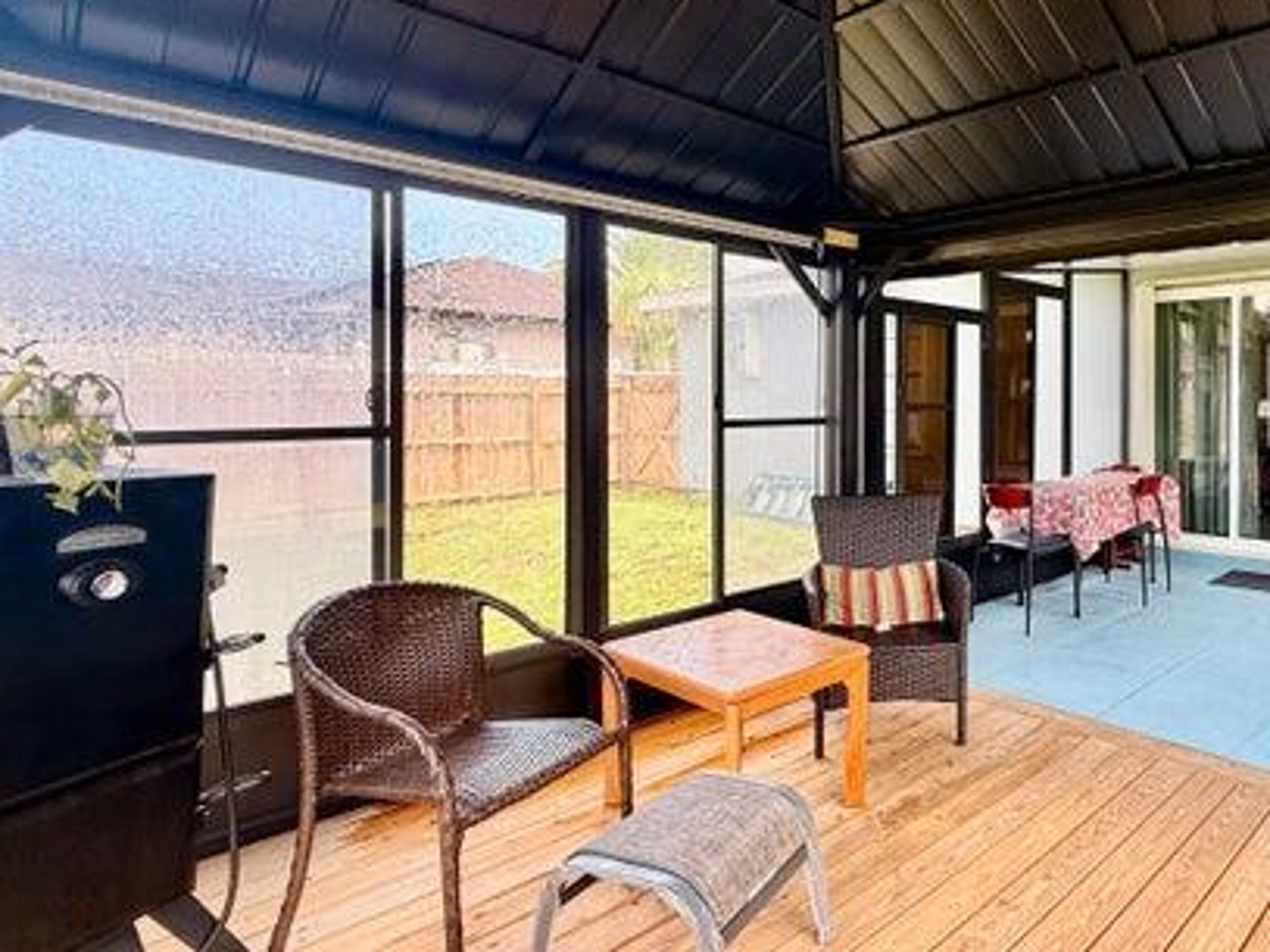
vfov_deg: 60.8
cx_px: 970
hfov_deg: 70.6
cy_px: 403
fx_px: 807
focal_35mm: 22
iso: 50
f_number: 2.2
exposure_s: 1/99
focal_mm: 2.22
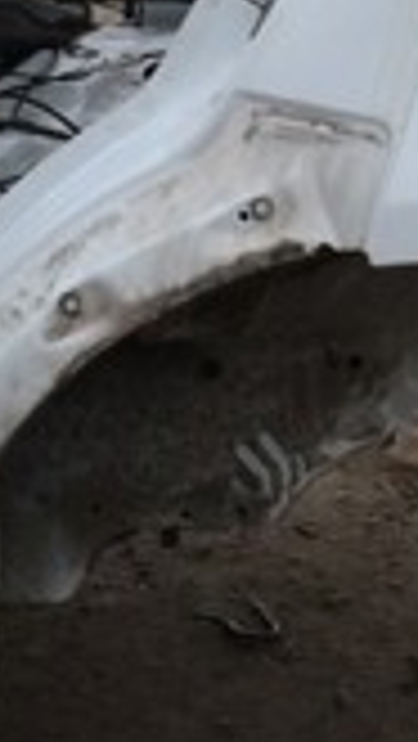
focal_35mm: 122
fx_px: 2400
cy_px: -72
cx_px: 769
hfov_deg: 9.4
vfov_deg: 17.0
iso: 360
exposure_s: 1/125
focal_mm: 20
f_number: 5.6
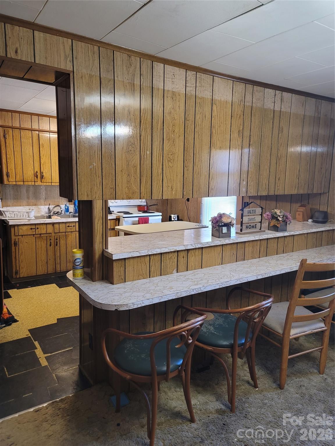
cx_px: 168
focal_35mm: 25
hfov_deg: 54.9
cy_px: 223
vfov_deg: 69.4
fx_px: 323
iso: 320
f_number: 1.8
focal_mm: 7
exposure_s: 1/40
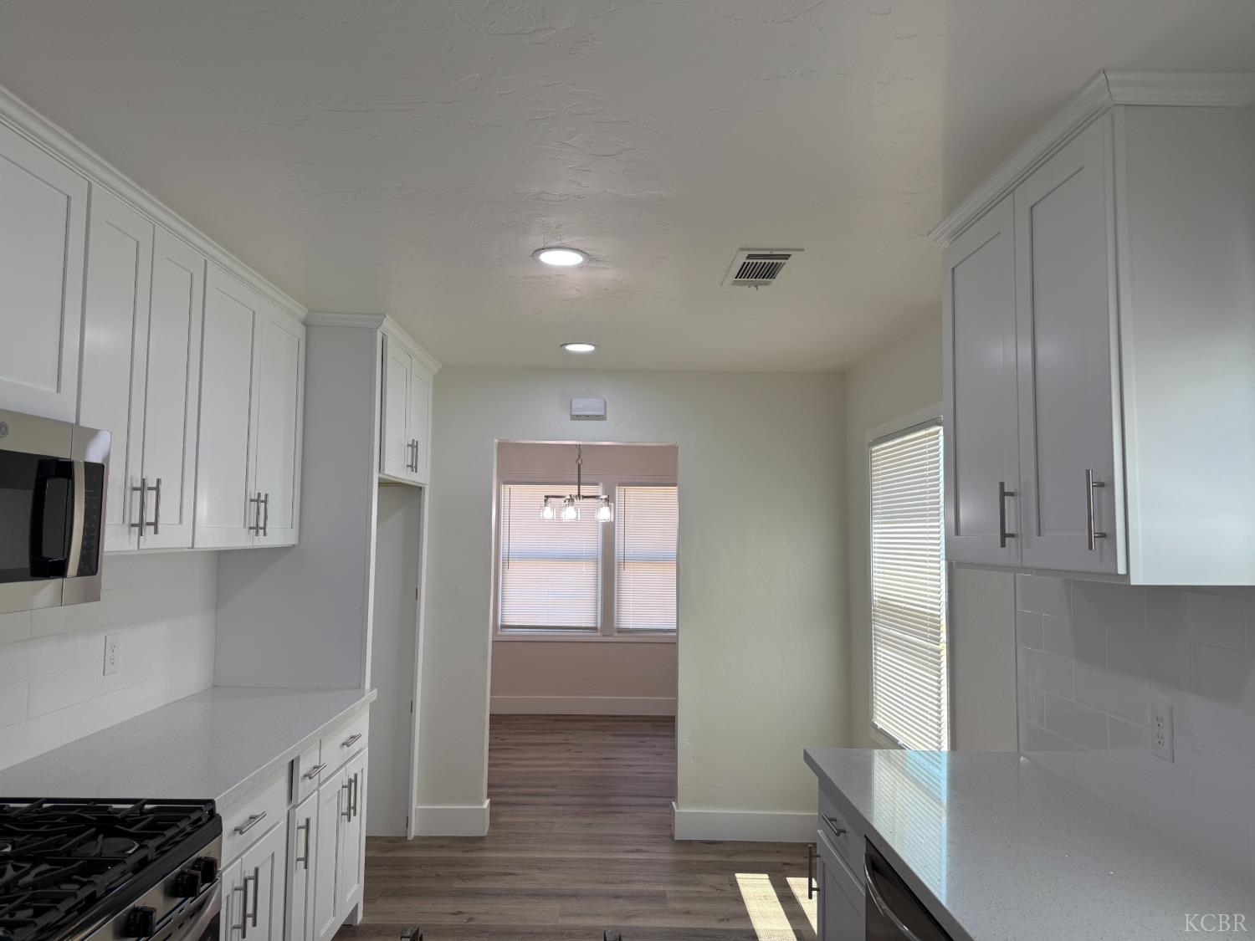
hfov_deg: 71.6
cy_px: 470
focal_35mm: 24
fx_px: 870
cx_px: 628
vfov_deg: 56.8
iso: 100
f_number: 1.78
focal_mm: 6.76
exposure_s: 1/348
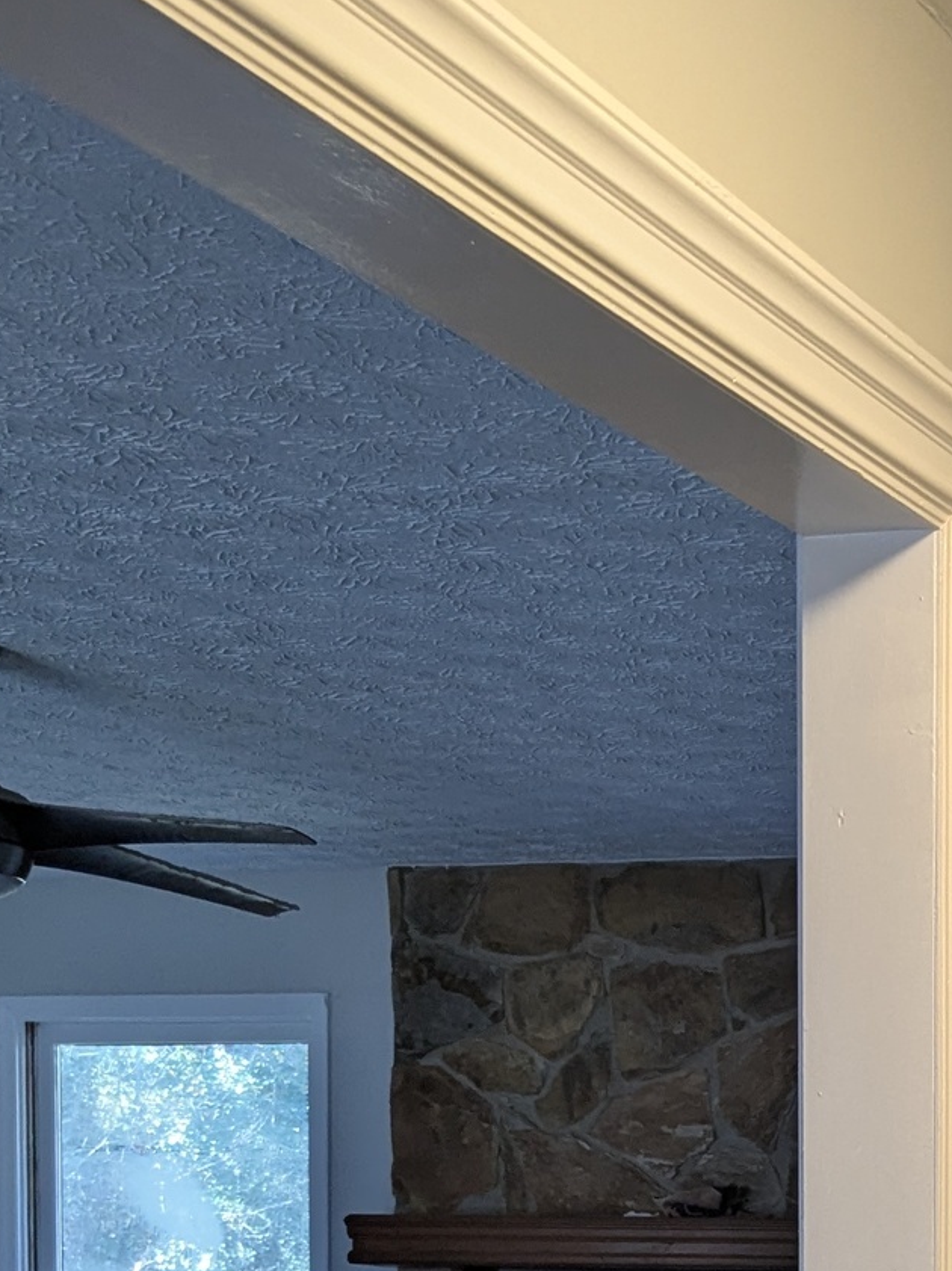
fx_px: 2716
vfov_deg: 24.6
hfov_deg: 18.6
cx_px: 1213
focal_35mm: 74
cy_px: 1399
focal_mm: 4.38
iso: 67
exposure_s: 1/40
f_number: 1.73
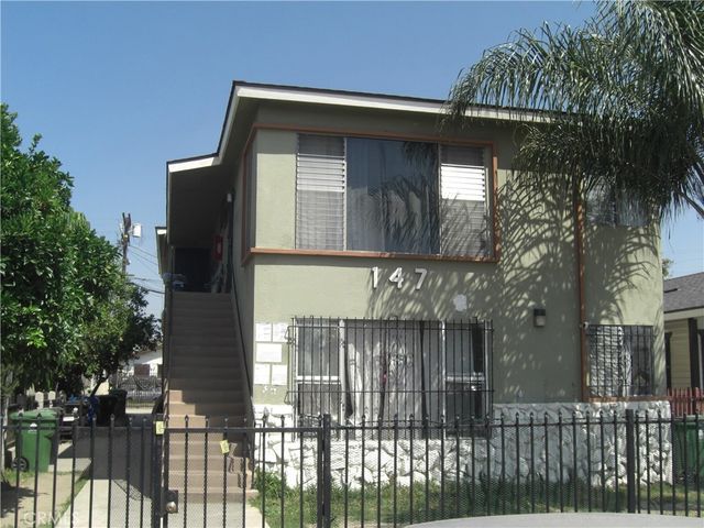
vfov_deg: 37.7
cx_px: 352
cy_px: 264
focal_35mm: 38
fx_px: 773
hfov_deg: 49.0
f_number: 4
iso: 80
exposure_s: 1/640
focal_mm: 7.9
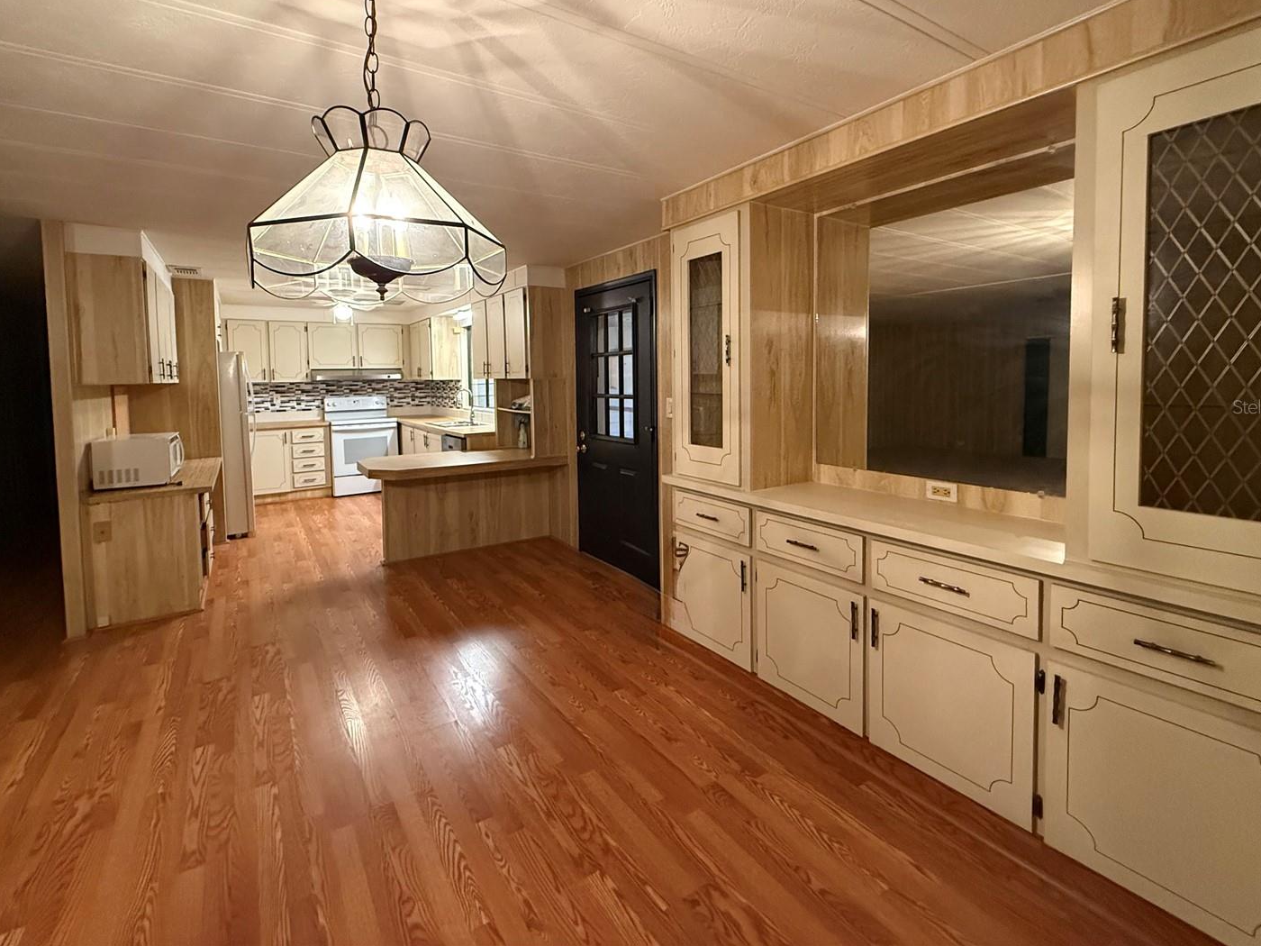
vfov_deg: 77.7
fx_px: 583
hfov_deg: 94.4
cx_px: 597
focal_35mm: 16
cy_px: 406
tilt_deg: -2.1
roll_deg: +0.8
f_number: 2.2
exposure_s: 1/60
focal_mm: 2.22
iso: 800
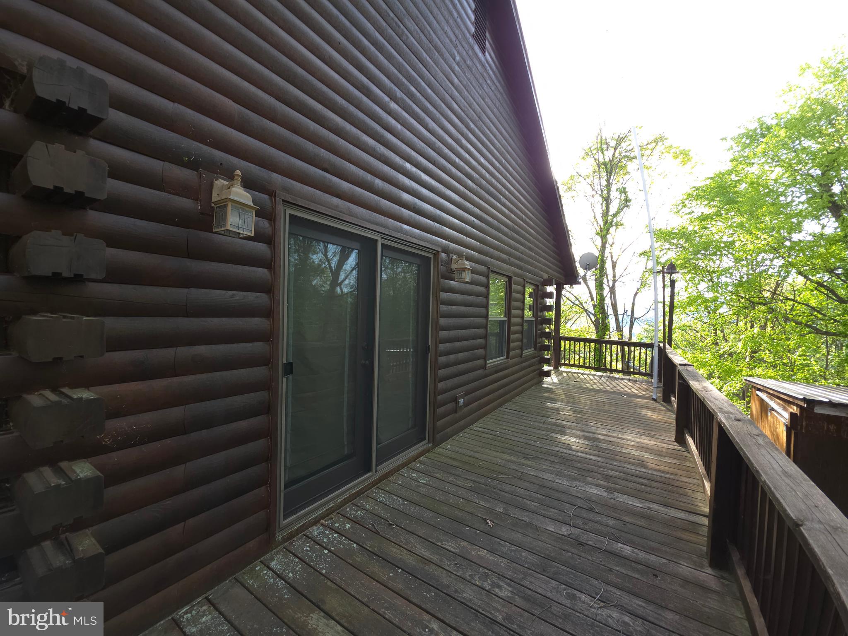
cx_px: 424
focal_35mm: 13
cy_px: 318
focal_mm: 2.2
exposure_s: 1/60
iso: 25
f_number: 1.9
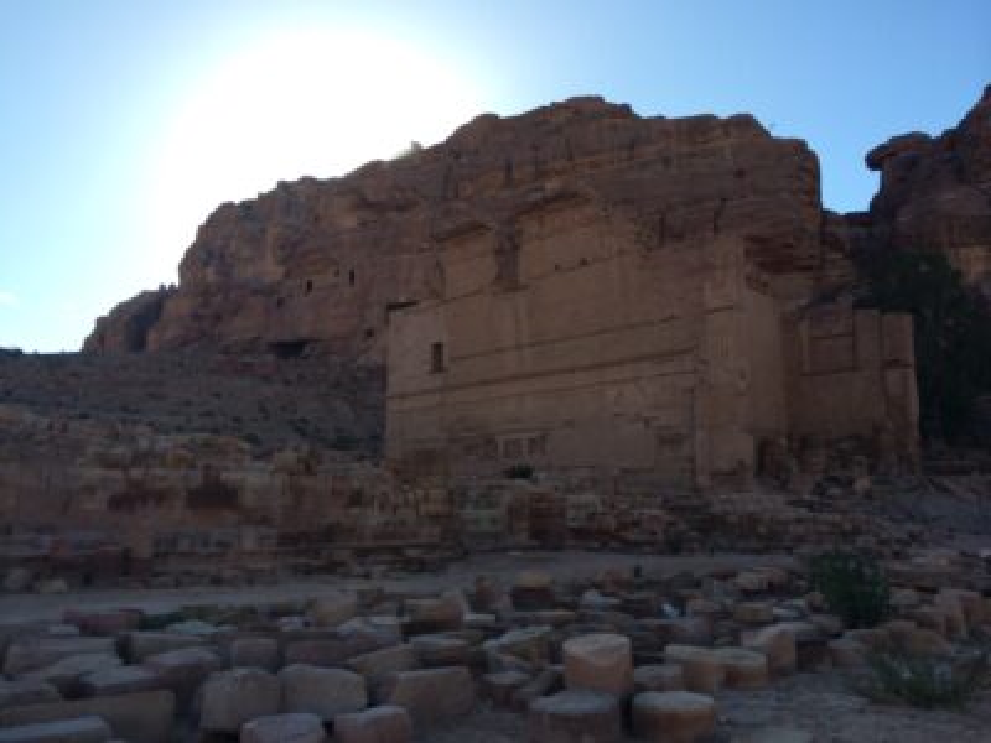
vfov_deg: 46.8
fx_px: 859
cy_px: 372
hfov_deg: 60.0
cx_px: 496
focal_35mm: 30
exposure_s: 1/1172
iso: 32
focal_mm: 4.12
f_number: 2.2
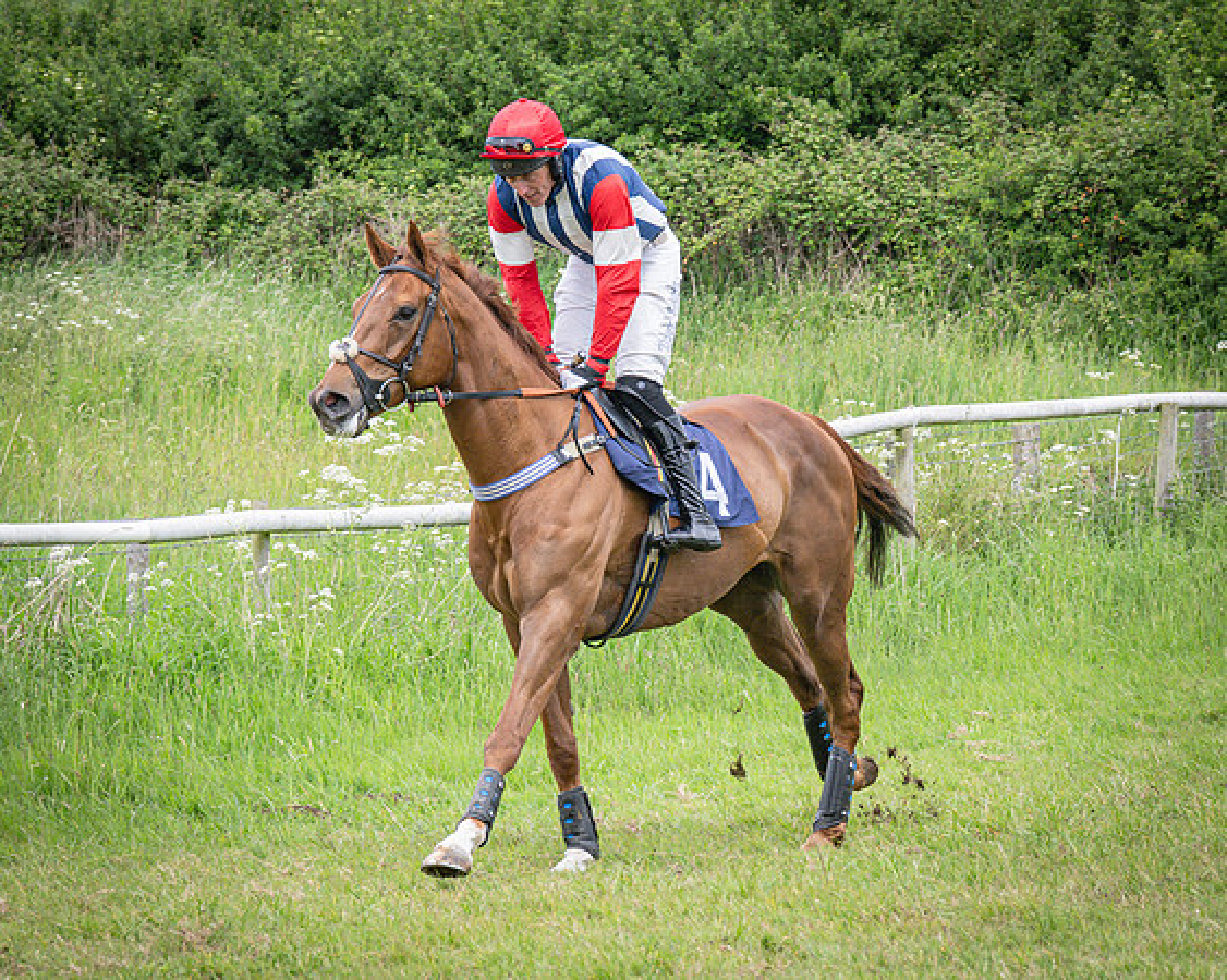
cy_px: 437
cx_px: 468
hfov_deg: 9.8
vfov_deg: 7.8
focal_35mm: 198
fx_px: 7176
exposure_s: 1/1000
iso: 400
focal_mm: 92
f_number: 5
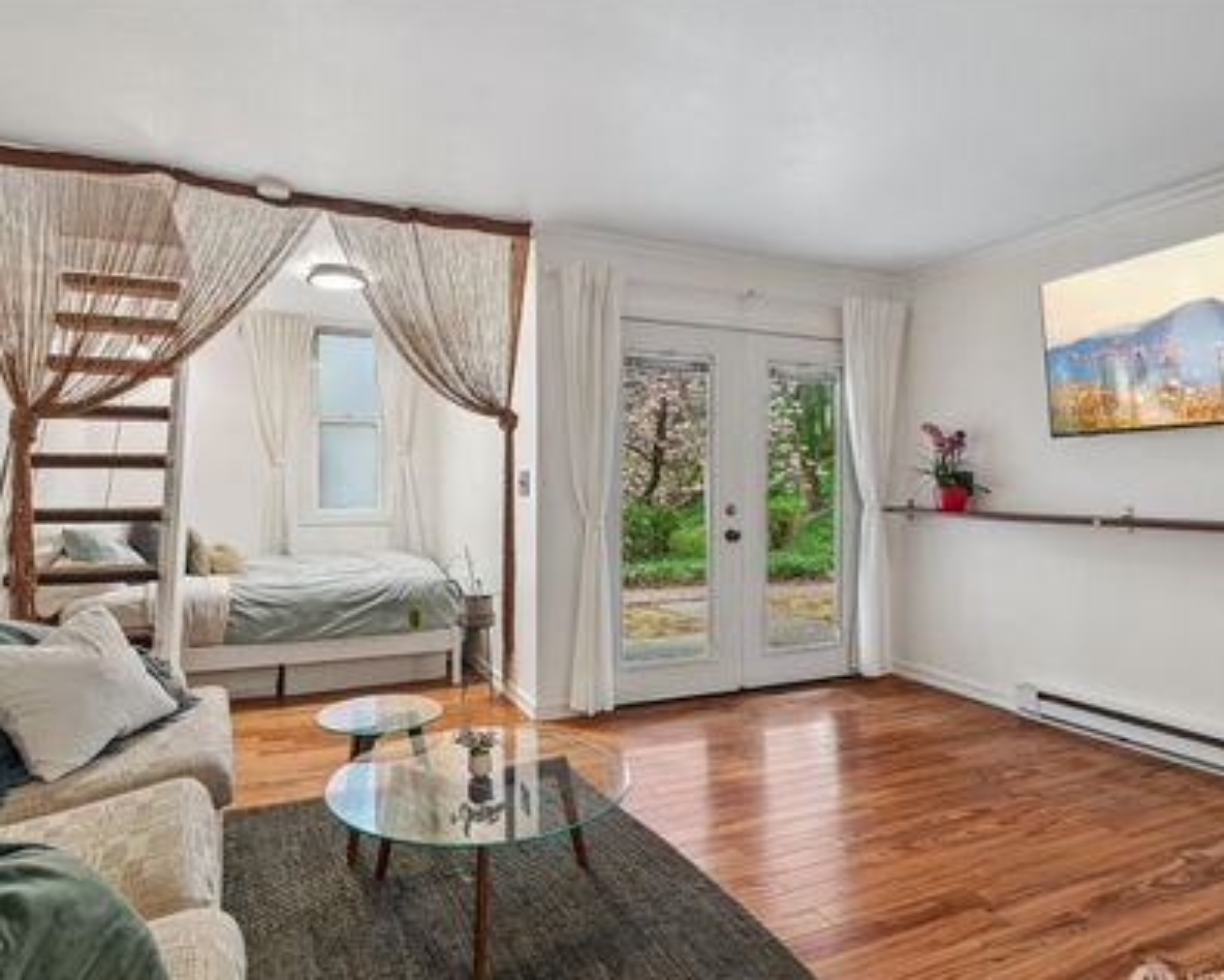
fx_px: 688
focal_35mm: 19
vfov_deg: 70.8
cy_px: 504
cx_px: 576
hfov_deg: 83.2
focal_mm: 16
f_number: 8
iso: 1600
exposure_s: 1/15
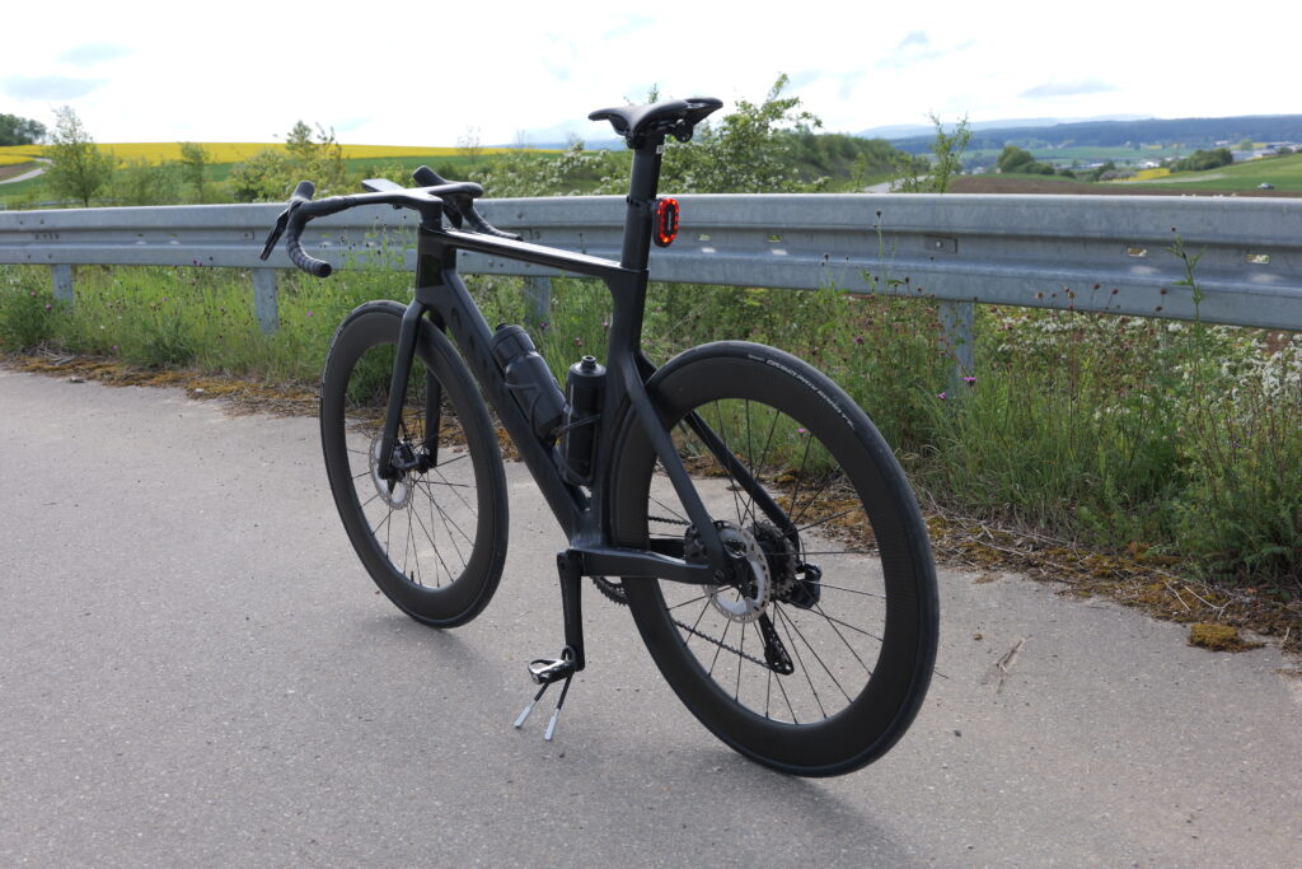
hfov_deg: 48.5
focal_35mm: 40
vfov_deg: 33.4
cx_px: 651
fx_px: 1447
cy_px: 434
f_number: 6.3
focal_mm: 40
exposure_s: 1/200
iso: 100
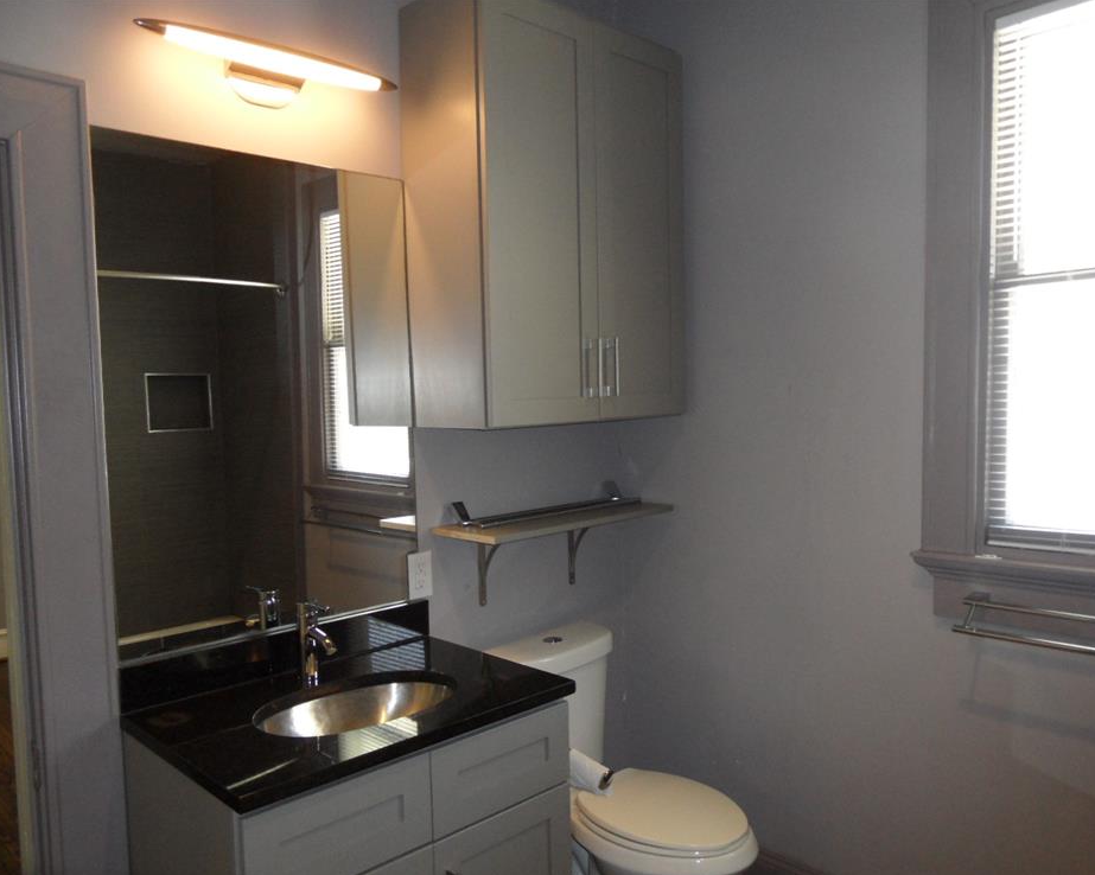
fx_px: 842
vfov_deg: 54.9
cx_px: 596
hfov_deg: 65.9
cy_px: 453
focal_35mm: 26
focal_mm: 3.9
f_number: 3.2
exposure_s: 1/30
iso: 200
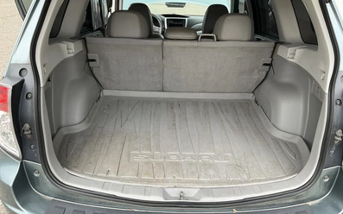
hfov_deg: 61.2
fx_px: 290
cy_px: 112
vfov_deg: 40.6
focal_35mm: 31
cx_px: 172
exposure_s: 1/122
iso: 20
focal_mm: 3
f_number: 1.8
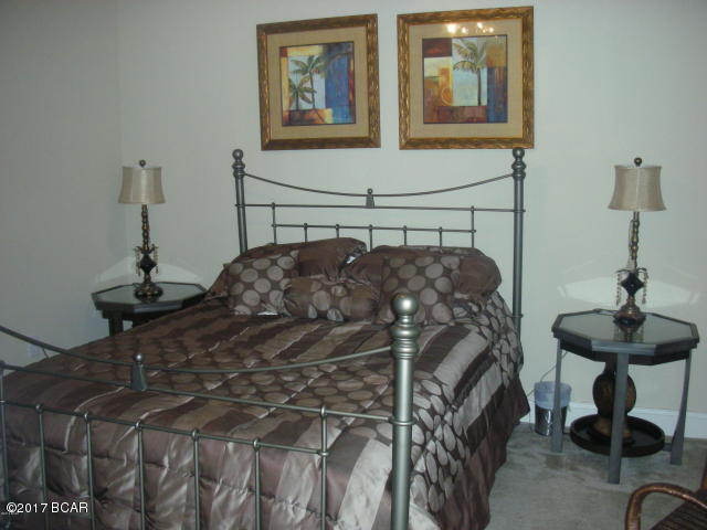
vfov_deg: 40.7
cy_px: 265
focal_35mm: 35
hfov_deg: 52.6
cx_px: 354
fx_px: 715
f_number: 2.8
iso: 204
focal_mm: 5.8
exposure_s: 1/60
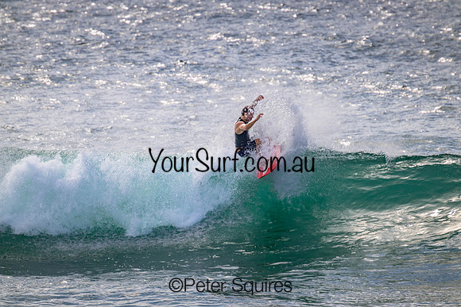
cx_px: 230
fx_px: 10246
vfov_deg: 1.7
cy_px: 154
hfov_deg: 2.6
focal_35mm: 800
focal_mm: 800
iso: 800
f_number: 11
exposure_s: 1/2000
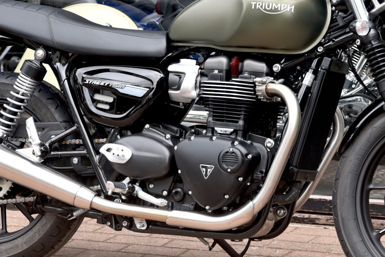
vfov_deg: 9.5
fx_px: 1541
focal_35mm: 144
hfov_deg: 14.2
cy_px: 99
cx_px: 236
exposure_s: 1/80
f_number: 4.5
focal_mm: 70
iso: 100
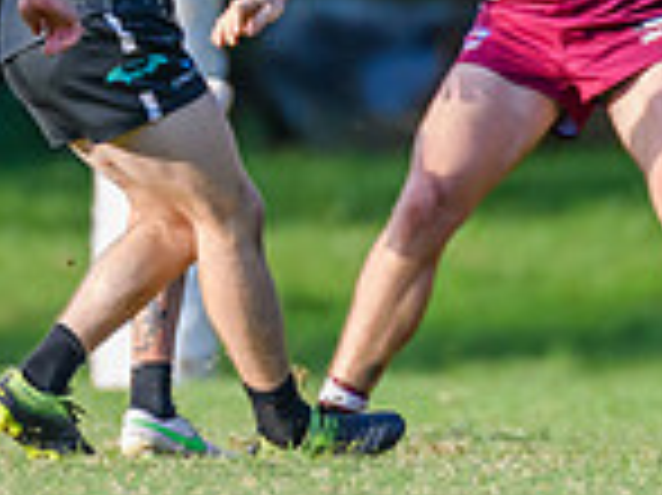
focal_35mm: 1813
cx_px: 183
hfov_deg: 1.1
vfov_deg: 0.8
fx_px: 34644
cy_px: -368
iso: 1400
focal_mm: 300
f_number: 2.8
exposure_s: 1/2500
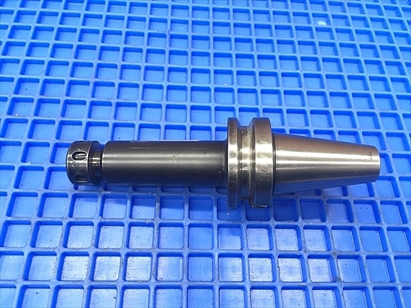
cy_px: 154
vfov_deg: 48.2
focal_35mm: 29
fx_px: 344
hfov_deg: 61.7
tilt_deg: -60.7
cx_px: 206
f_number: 2.2
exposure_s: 1/24
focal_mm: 4.15
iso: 200
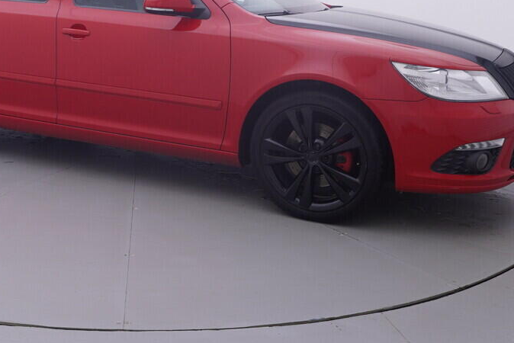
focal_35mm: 48
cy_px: 4
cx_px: 136
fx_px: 687
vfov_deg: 26.6
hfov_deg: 40.0
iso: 200
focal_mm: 15
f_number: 5
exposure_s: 1/80
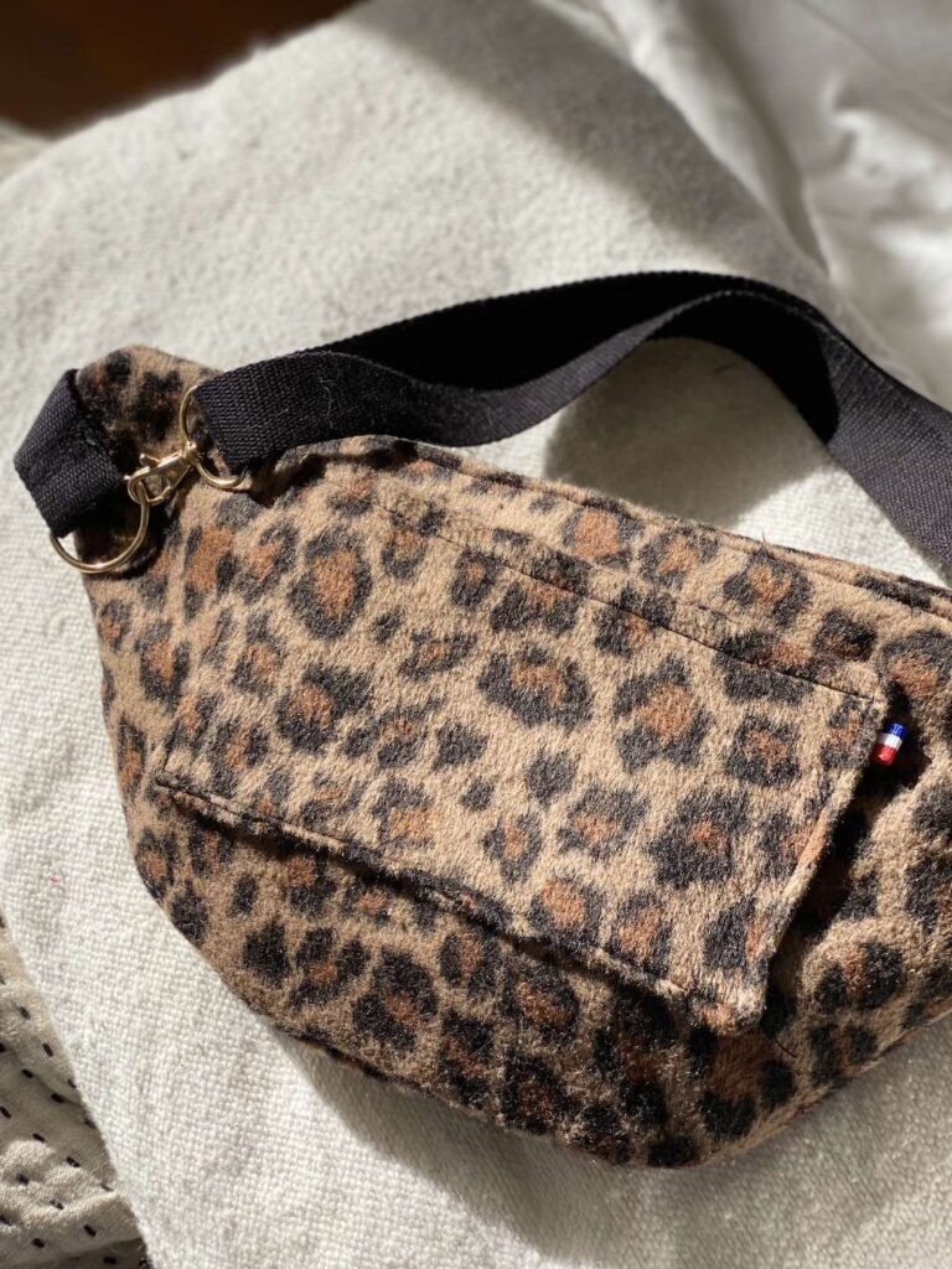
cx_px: 476
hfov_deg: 28.0
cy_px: 634
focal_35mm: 52
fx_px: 1907
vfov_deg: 36.8
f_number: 2
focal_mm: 6
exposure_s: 1/1115
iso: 20
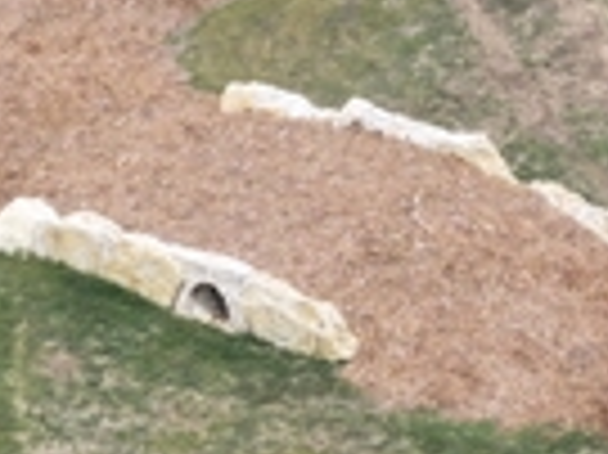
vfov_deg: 1.9
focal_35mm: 789
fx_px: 13846
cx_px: 1297
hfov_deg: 2.5
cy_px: -207
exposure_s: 1/640
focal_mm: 30.71
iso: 110
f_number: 3.4
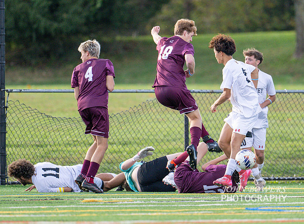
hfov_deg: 2.9
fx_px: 6092
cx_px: 184
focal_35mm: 698
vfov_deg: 2.1
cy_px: 111
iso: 2000
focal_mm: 400
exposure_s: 1/2500
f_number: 4.5
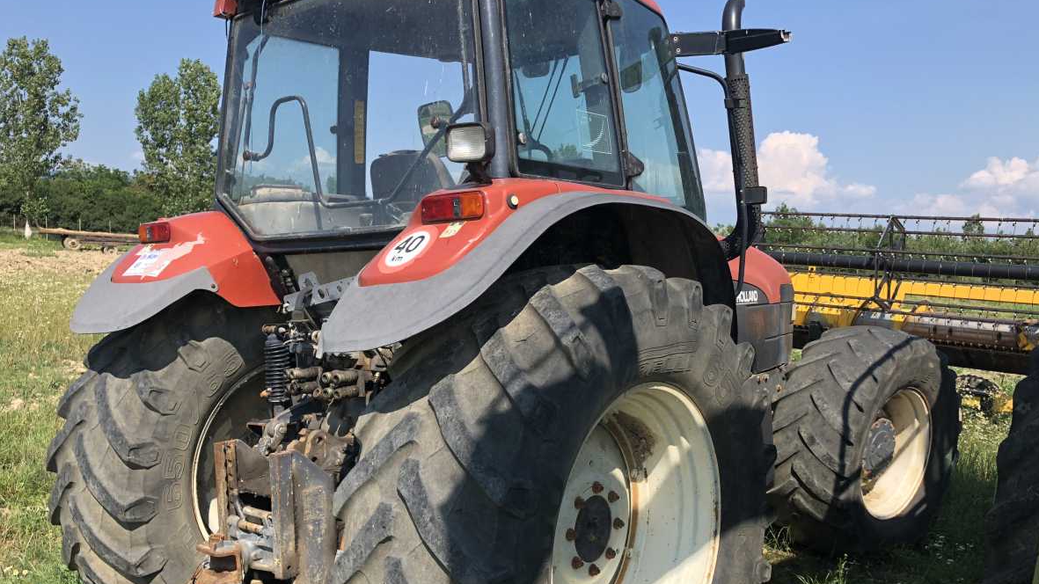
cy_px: 369
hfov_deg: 62.6
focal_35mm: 31
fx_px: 854
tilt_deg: -11.0
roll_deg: -2.6
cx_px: 527
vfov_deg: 37.5
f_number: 1.8
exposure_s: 1/1453
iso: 20
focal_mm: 3.99
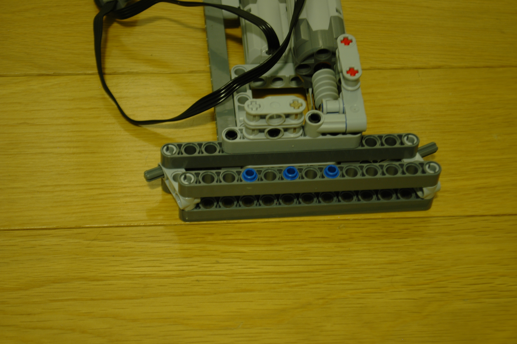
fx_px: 1184
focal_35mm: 82
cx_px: 258
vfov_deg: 16.5
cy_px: 172
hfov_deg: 24.6
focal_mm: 55
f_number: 5.6
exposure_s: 1/2
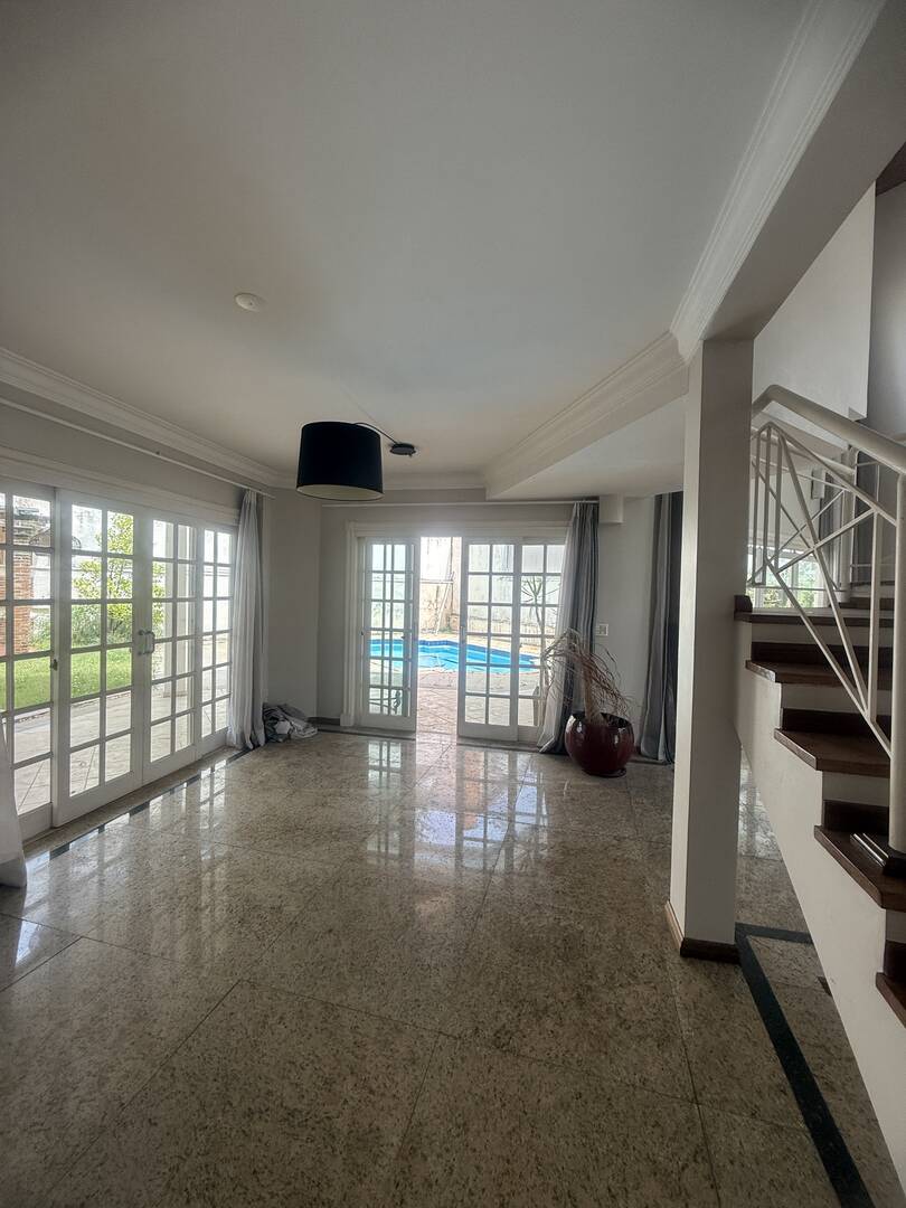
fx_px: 489
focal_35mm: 14
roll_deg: -1.5
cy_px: 604
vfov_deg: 102.1
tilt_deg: -0.1
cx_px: 453
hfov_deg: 85.7
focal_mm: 2.22
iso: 50
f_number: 2.2
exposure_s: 1/215
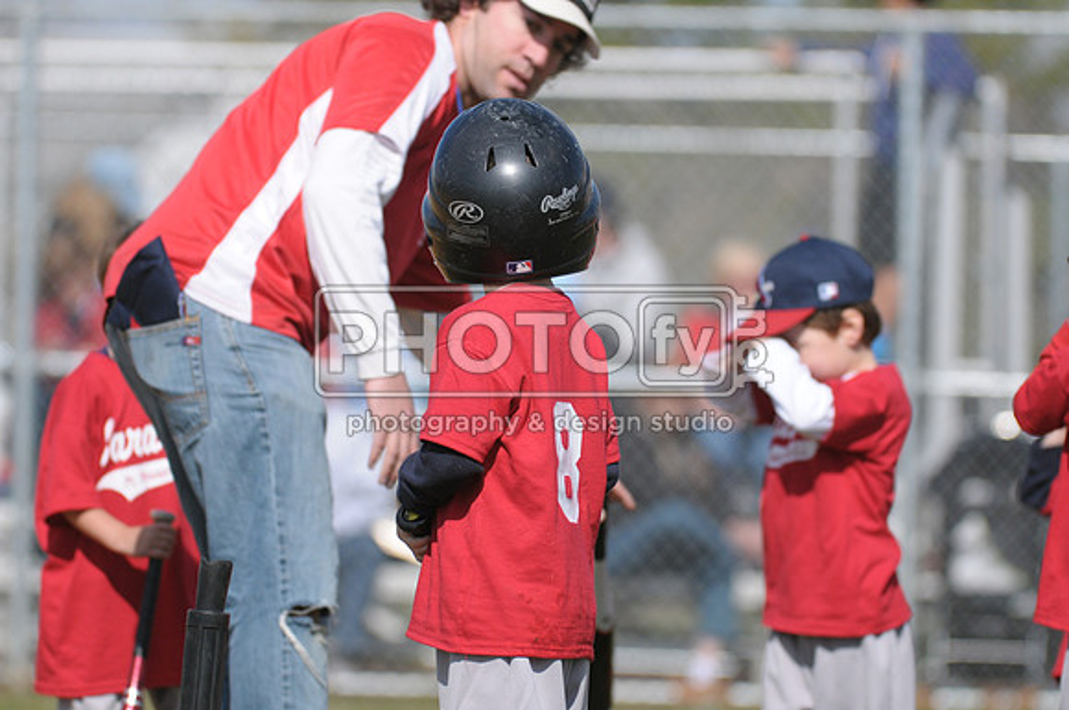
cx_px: 534
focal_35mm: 315
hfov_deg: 6.6
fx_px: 9341
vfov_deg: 4.4
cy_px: 355
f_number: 4
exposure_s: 1/3200
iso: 400
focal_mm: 210
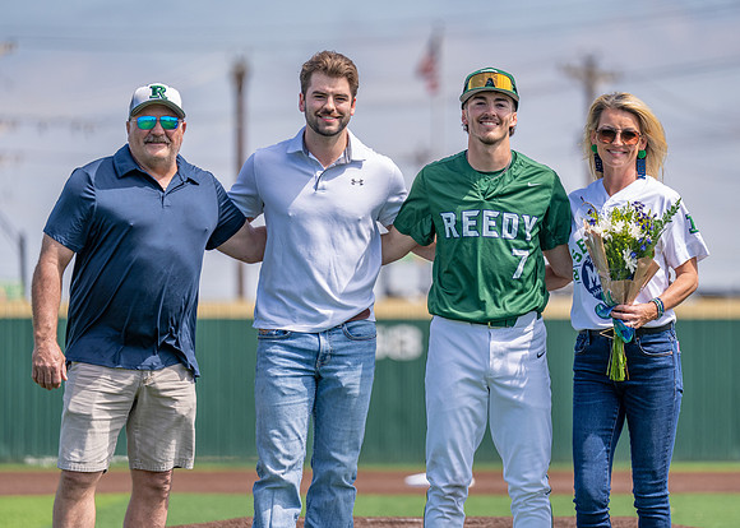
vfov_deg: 6.6
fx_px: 4571
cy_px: 216
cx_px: 456
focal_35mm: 218
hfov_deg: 9.3
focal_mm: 170
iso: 100
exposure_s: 1/1600
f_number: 2.8
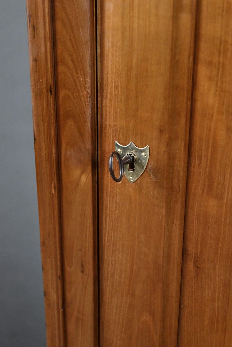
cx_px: 116
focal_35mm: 50
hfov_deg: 27.0
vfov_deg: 39.6
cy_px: 174
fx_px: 483
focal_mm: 50
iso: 5000
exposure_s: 1/50
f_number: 6.3
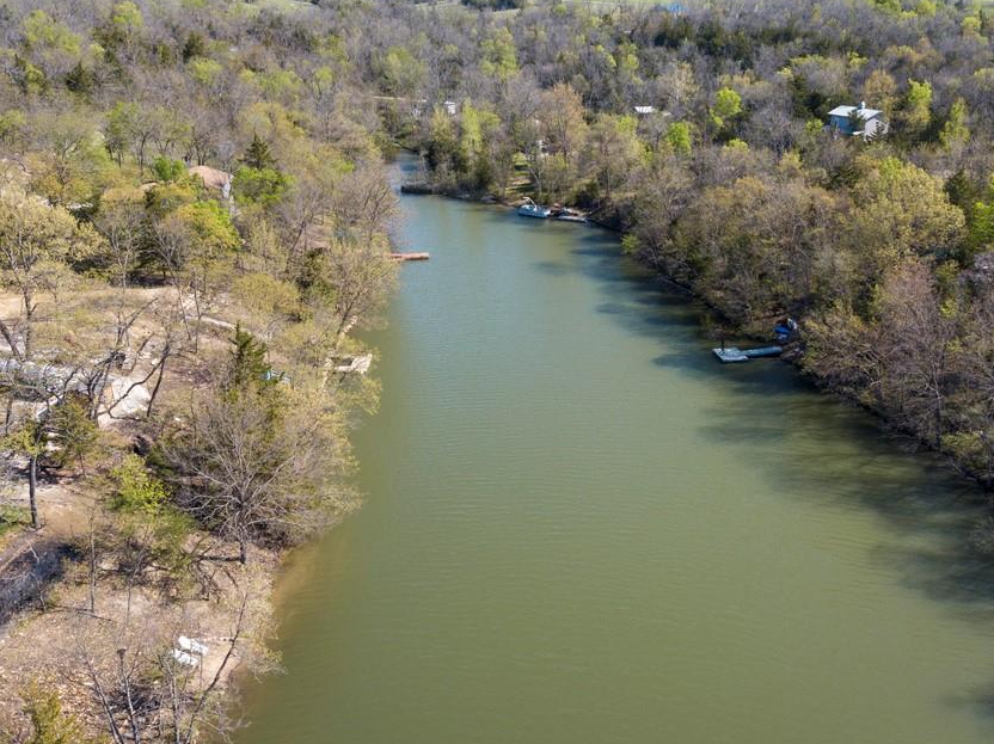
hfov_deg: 56.5
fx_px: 918
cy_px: 408
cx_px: 591
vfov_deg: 44.1
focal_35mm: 32
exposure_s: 1/470
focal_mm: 4.73
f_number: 2.2
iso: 100
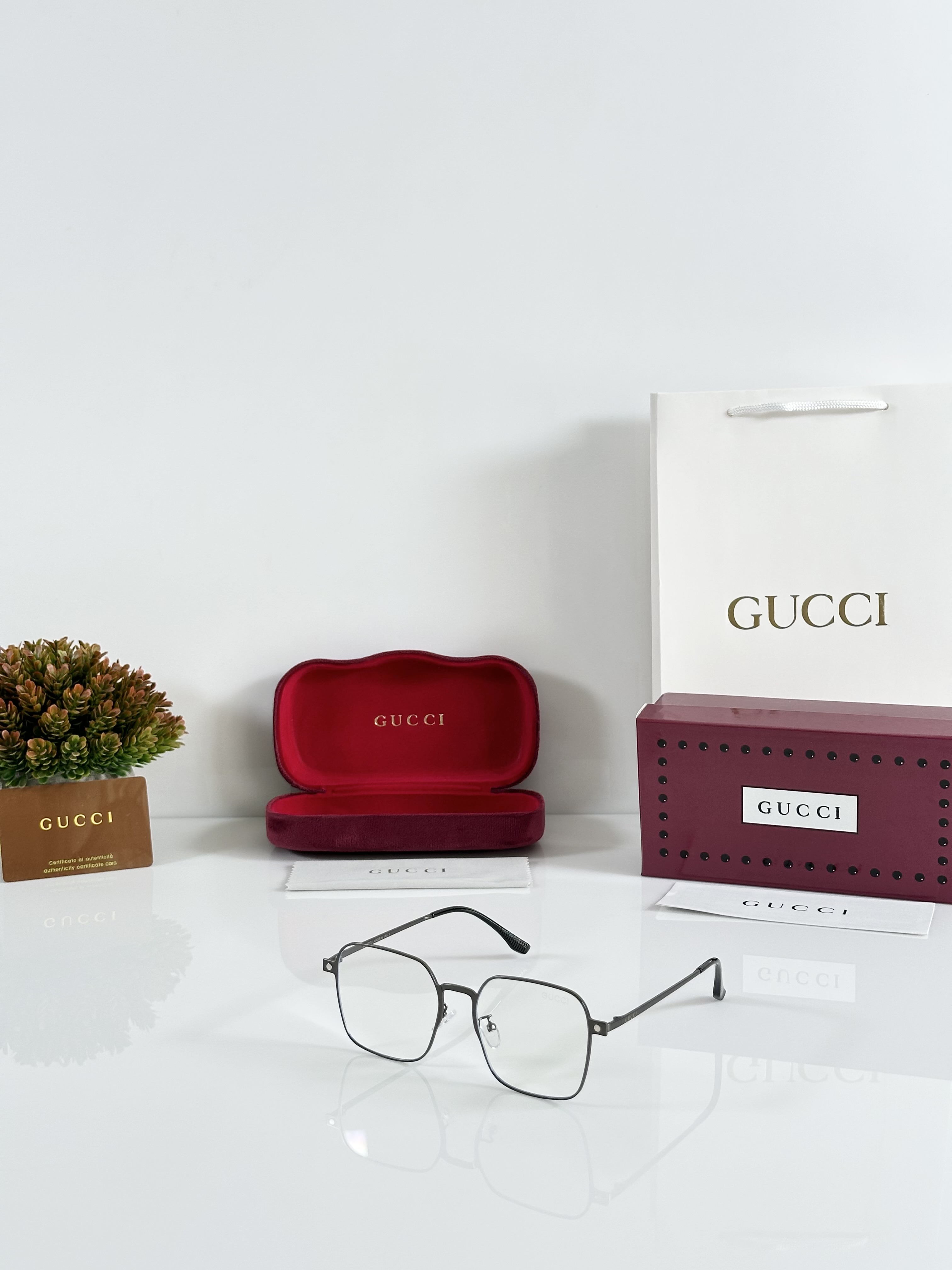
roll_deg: +0.3
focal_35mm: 48
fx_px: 1760
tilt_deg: -9.4
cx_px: 476
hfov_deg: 30.3
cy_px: 635
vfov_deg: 39.7
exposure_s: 1/100
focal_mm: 6.86
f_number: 1.78
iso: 64
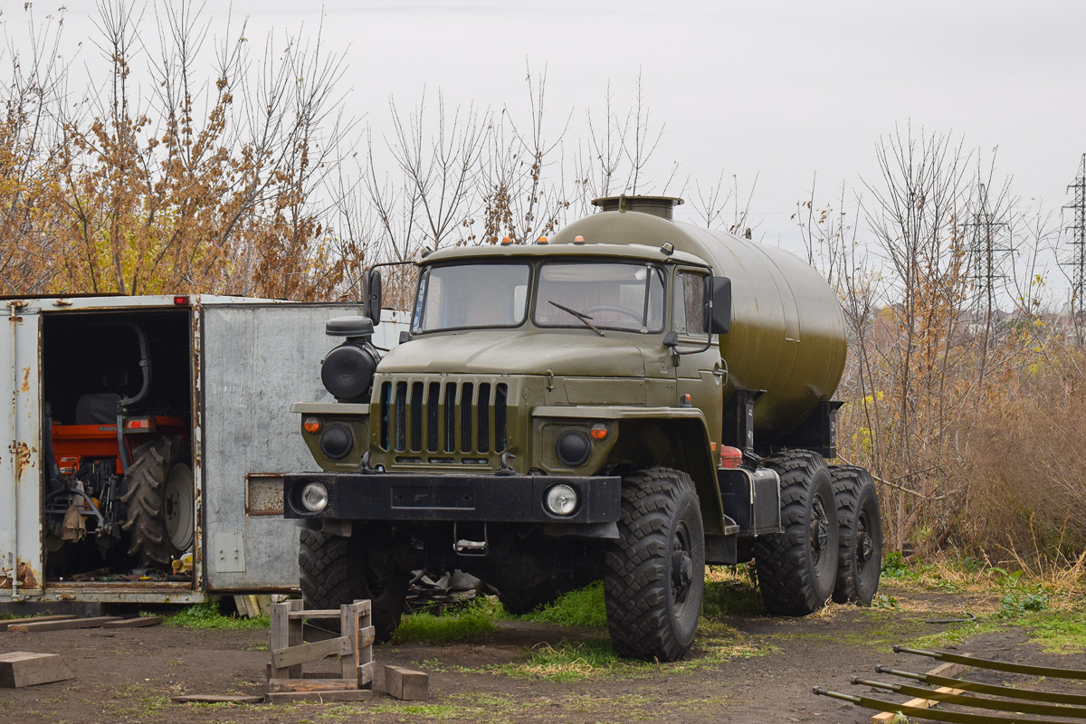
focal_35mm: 82
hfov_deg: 24.6
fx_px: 2489
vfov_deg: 16.6
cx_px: 543
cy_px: 362
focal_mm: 55
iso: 400
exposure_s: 1/500
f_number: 5.6
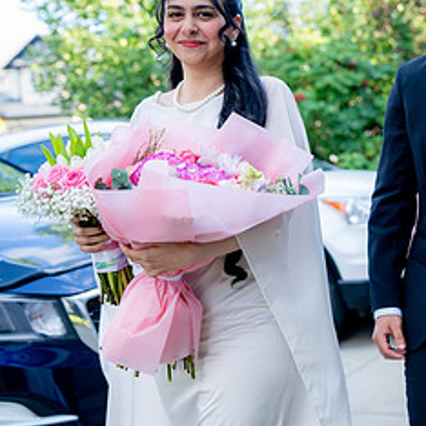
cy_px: 214
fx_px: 821
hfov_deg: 28.7
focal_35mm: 59
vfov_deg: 29.1
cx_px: 315
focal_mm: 28
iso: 160
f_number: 2
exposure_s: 1/400
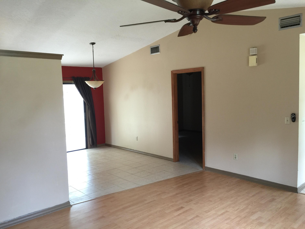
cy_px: 114
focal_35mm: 29
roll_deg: +0.9
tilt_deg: -5.0
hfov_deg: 61.7
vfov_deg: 48.2
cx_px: 152
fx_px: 256
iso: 50
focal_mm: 4.15
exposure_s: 1/15
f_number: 2.2
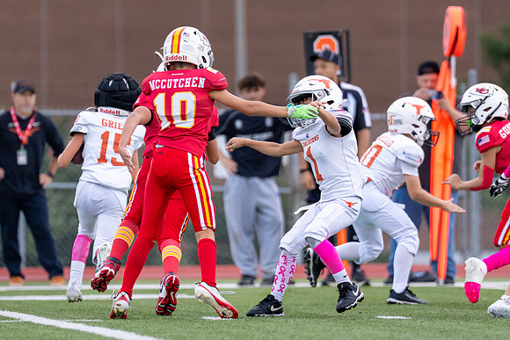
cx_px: 225
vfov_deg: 3.1
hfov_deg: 4.6
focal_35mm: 450
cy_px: 133
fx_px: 6378
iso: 640
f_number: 2.8
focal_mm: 200
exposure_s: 1/1250
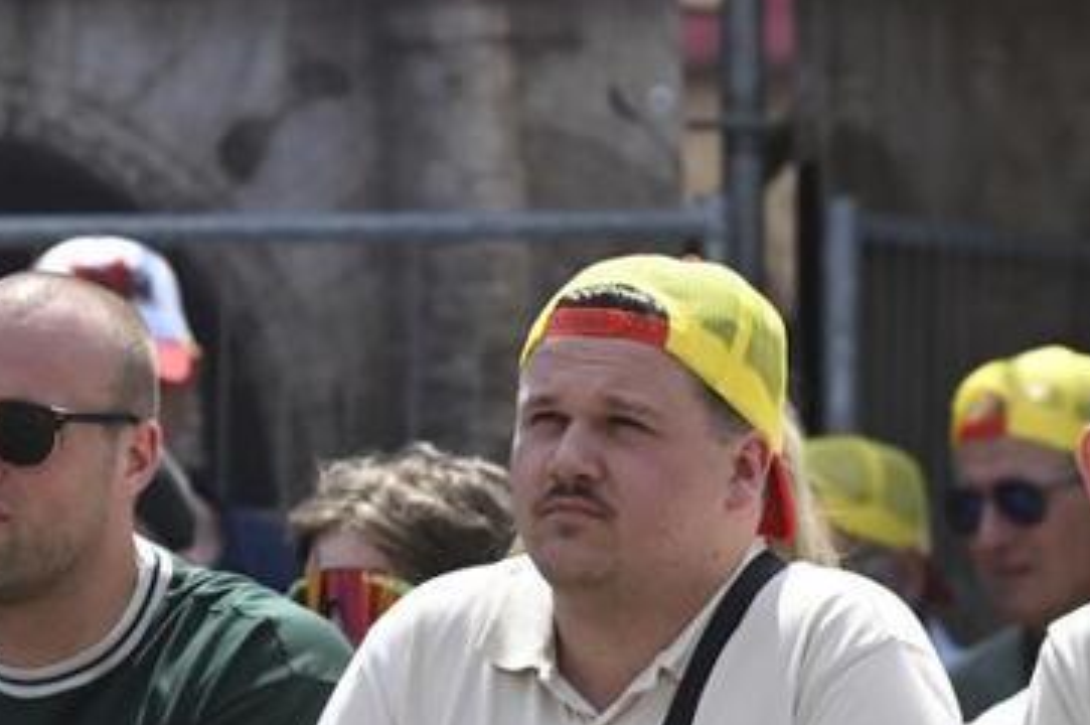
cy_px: 914
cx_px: 1138
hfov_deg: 3.3
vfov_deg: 2.2
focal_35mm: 632
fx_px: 19118
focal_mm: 230
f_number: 8
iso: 1600
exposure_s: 1/4000
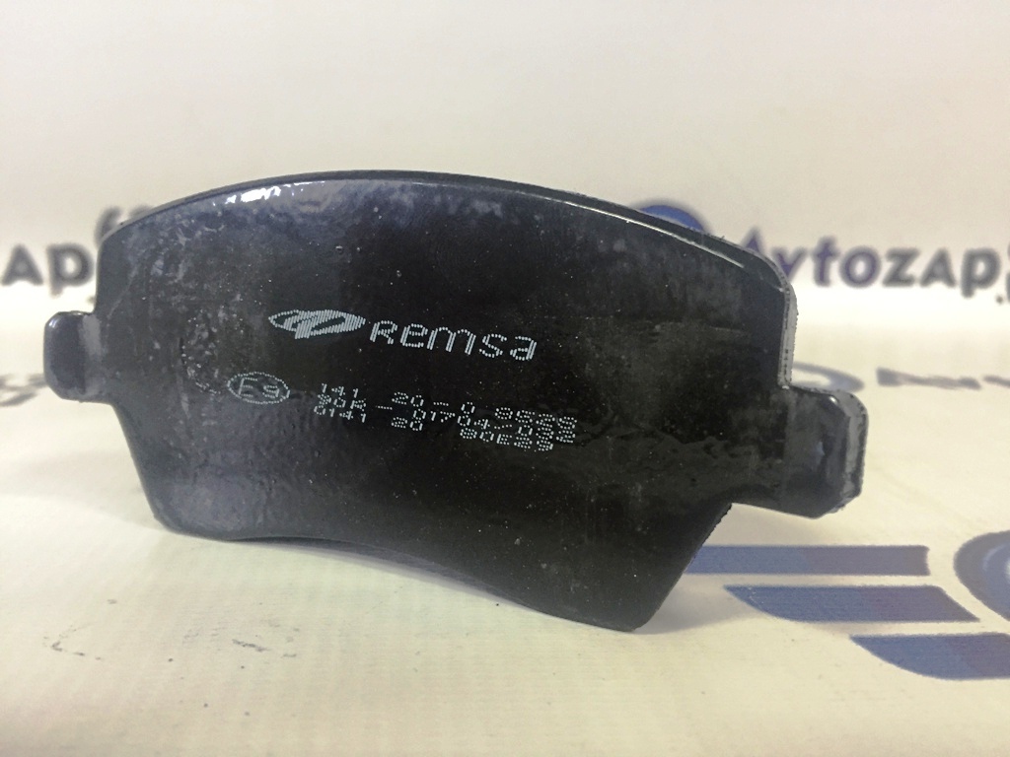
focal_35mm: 29
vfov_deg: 48.2
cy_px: 378
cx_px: 505
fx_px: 846
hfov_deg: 61.7
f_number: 2.2
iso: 200
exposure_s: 1/33
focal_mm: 4.15
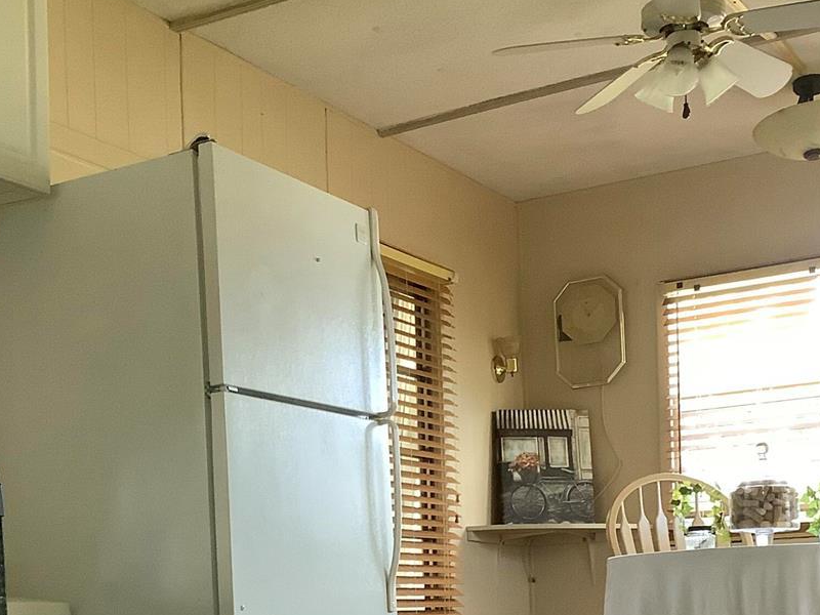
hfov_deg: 31.1
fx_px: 1469
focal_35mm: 62
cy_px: 606
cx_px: 350
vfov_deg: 22.8
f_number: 2.4
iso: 160
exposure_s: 1/60
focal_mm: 3.3
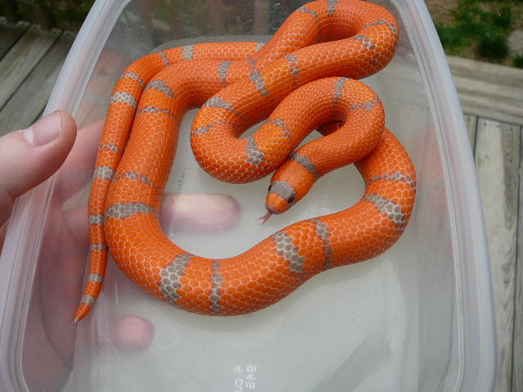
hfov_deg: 52.6
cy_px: 196
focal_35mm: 35
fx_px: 529
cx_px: 262
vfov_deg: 40.7
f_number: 2.8
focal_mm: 5.2
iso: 80
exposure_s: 1/200
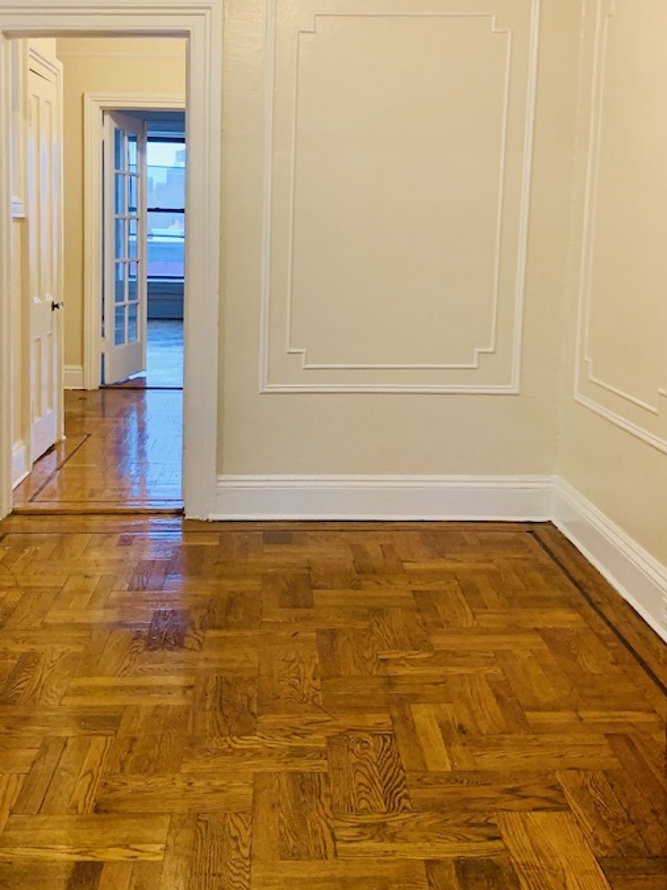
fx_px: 1054
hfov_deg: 35.1
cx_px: 303
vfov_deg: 45.5
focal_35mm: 41
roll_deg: -1.6
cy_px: 342
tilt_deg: -5.8
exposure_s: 1/40
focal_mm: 4.25
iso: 400
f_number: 1.8
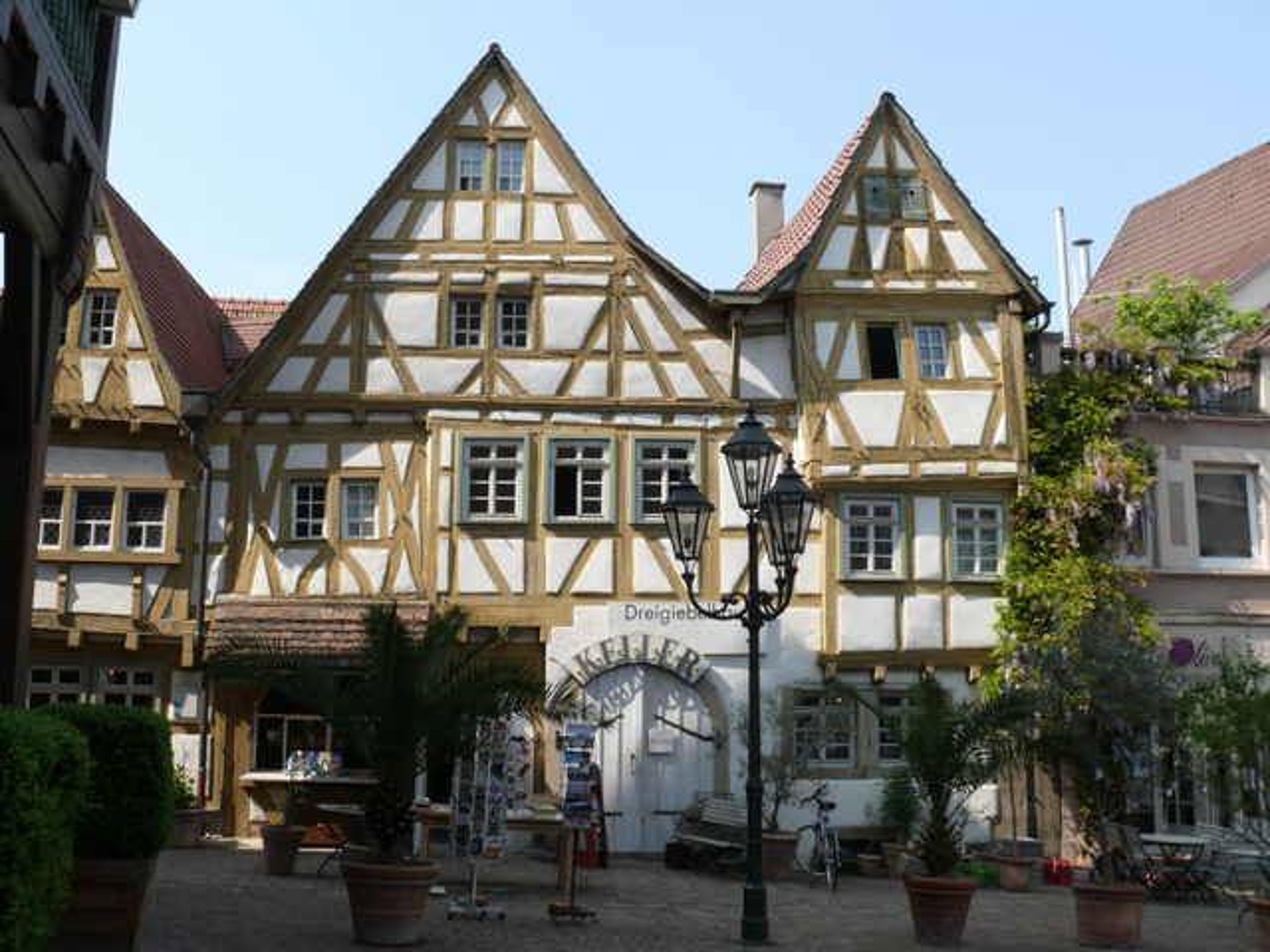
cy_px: 476
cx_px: 635
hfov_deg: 52.6
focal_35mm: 35
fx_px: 1284
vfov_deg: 40.7
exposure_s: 1/250
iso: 100
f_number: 5.6
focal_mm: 7.5
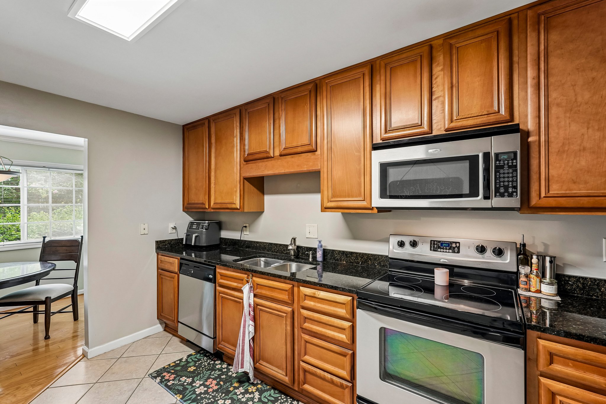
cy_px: 202
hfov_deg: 96.7
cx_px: 303
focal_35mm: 16
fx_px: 269
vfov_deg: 73.7
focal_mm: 16
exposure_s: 1/13
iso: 800
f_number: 8
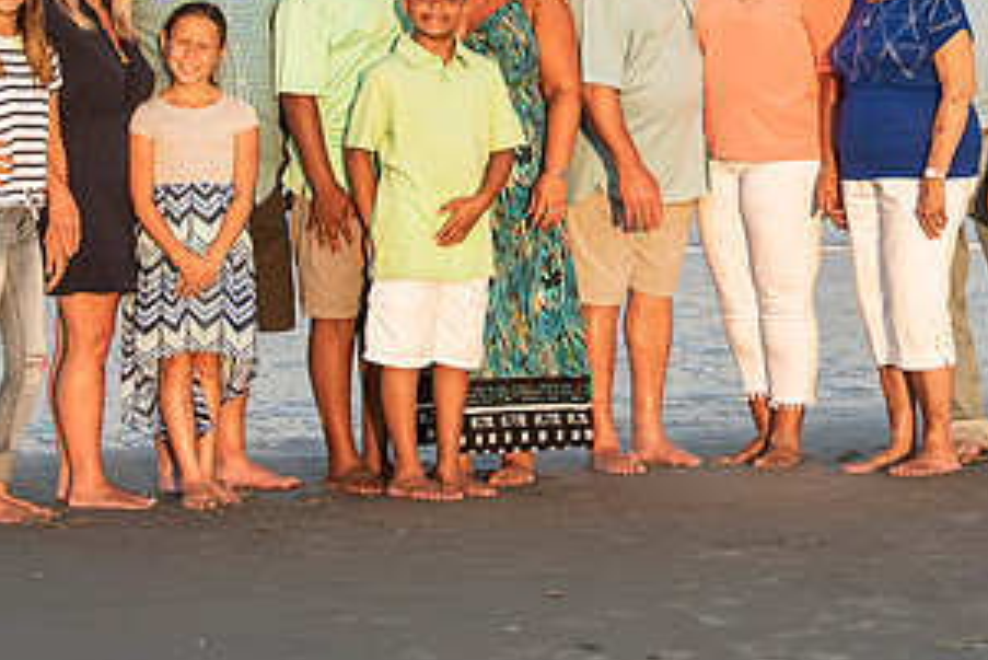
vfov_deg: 10.1
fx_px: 3707
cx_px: 679
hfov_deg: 15.1
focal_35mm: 135
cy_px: 87
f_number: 4
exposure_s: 1/1600
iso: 400
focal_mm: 70
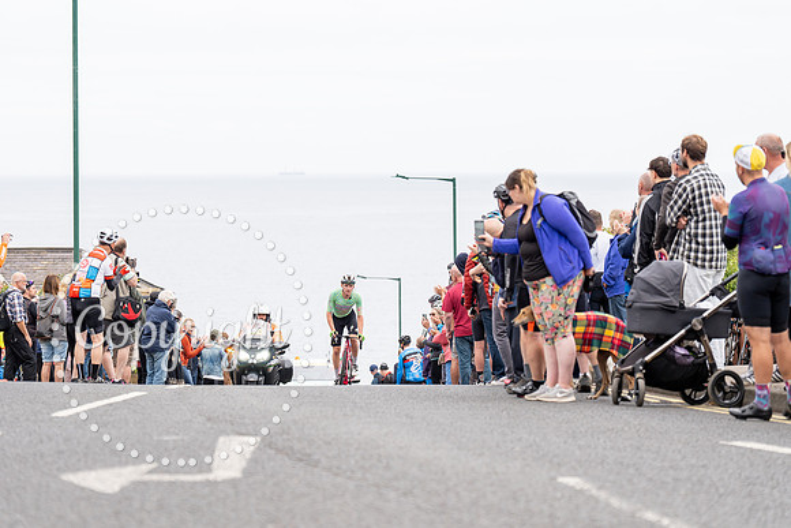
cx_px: 396
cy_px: 264
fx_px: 2681
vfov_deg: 11.2
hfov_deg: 16.8
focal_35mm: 122
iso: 320
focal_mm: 122
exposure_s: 1/1000
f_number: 3.5
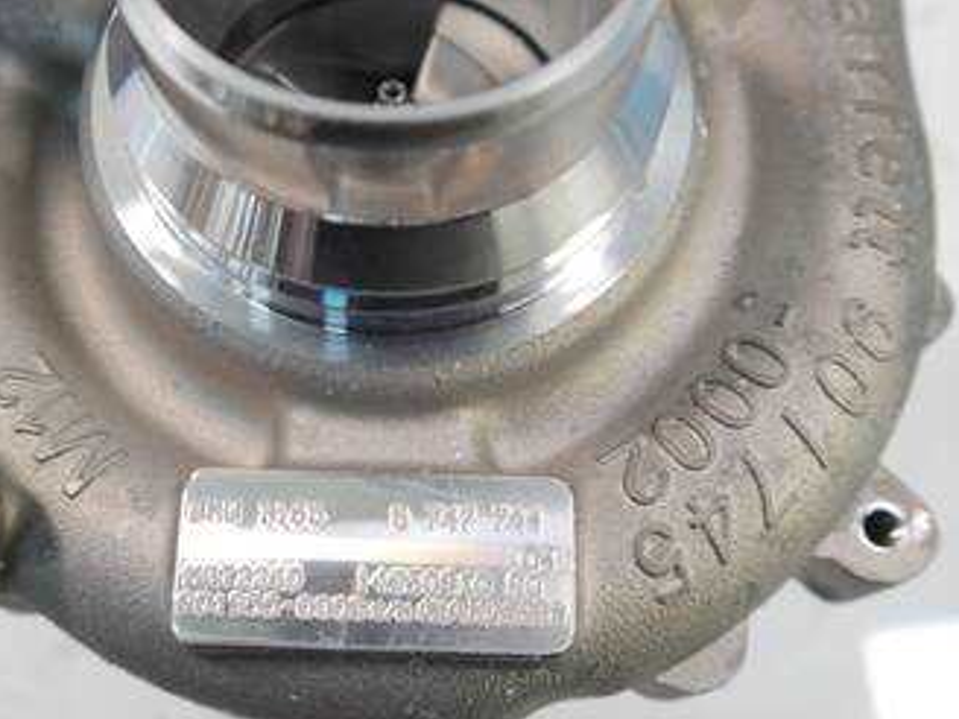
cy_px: 383
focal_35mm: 41
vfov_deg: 35.1
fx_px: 1136
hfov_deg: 45.6
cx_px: 409
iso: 500
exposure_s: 1/60
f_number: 3.5
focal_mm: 14
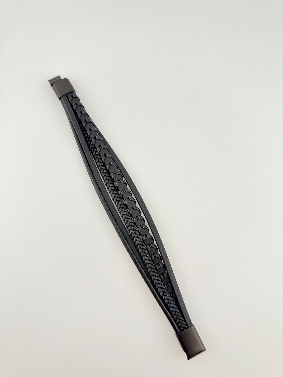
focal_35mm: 24
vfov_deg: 71.6
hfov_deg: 56.8
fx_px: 262
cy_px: 188
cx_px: 142
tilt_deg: -82.3
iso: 80
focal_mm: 6.76
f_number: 1.78
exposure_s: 1/363
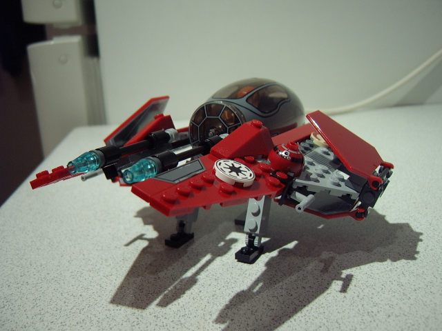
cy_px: 166
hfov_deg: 58.4
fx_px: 396
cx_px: 221
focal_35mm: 31
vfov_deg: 45.4
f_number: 2.7
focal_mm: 8.13
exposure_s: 1/11
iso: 100
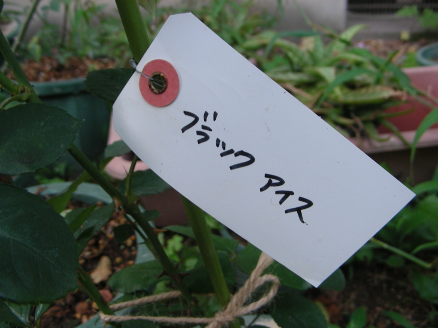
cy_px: 164
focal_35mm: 38
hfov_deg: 49.0
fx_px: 481
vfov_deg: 37.7
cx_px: 219
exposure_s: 1/35.4
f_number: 3.5
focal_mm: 6.3
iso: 78
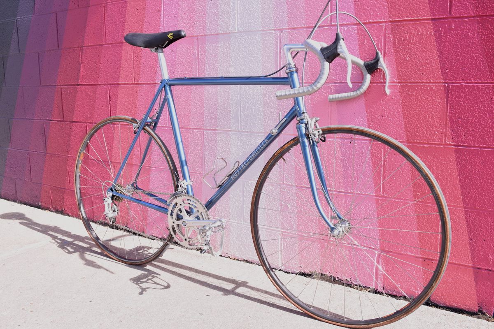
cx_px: 247
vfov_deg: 40.0
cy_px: 164
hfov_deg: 57.2
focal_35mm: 33
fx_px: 453
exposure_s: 1/320
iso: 400
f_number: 9
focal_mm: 22
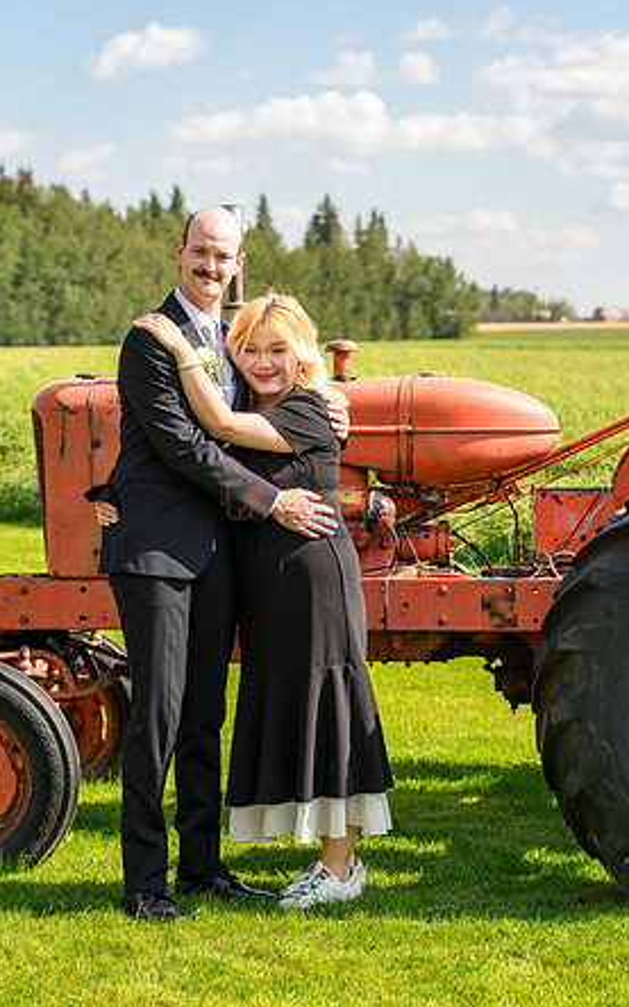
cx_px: 322
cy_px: 505
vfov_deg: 23.3
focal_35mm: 89
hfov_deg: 14.7
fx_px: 2440
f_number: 5
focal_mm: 86
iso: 400
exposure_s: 1/1000
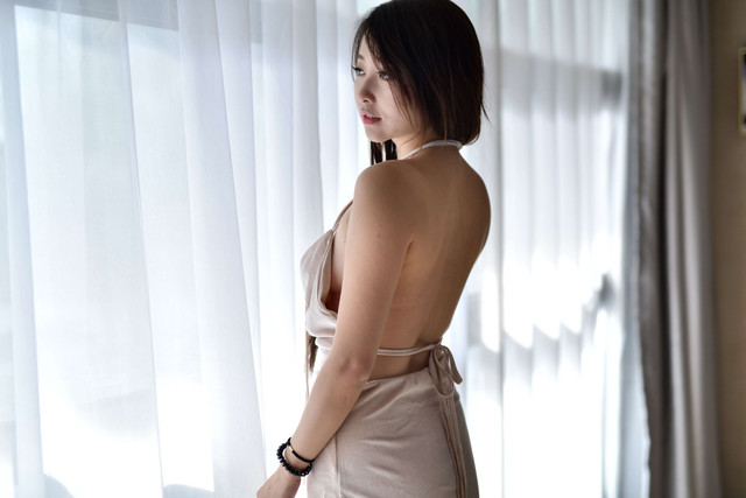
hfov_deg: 39.6
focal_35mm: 50
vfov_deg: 27.0
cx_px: 373
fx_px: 1036
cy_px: 249
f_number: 1.8
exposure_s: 1/320
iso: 250
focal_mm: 50
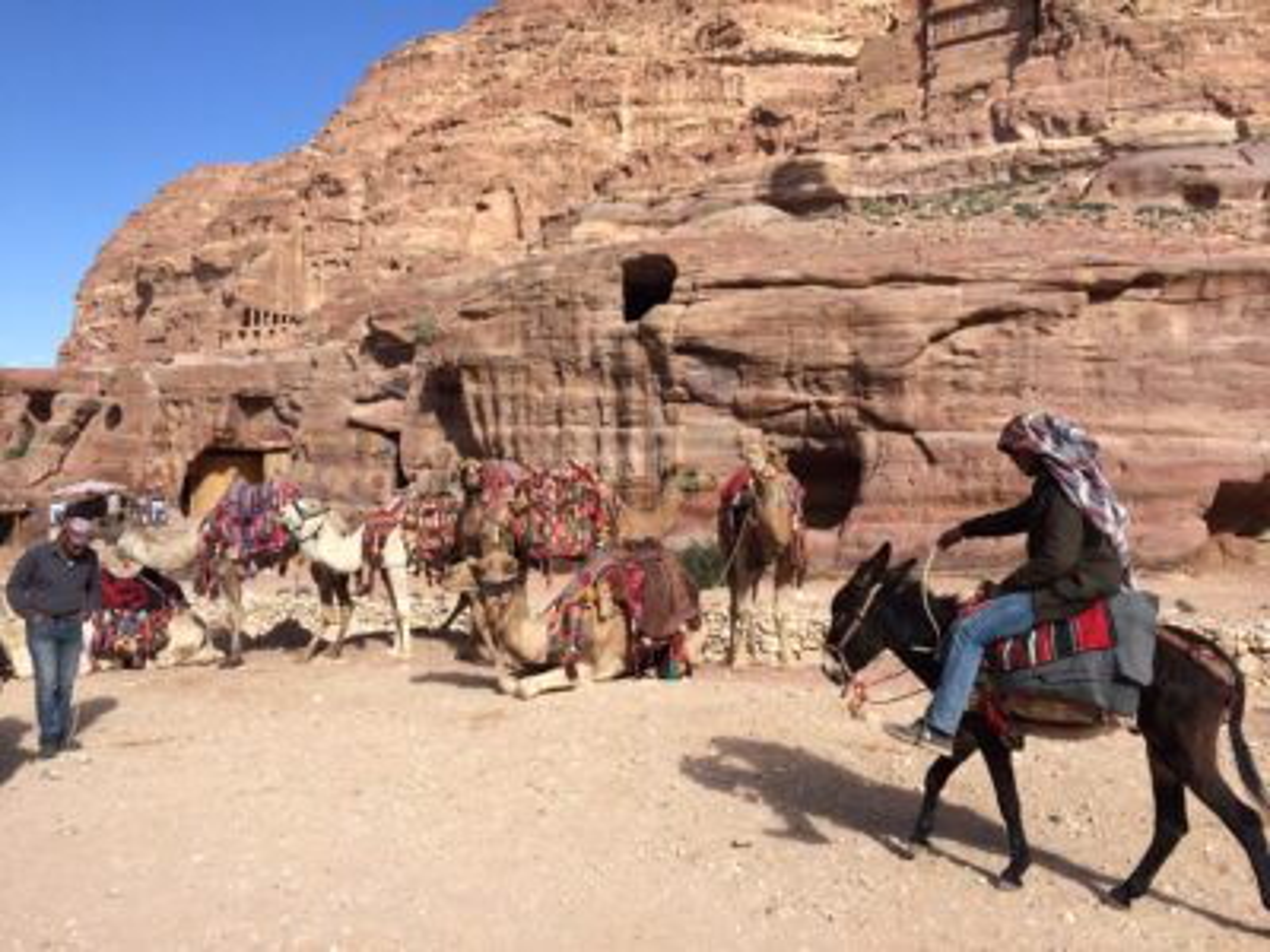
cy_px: 476
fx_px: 1101
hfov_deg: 60.0
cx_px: 635
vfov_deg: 46.8
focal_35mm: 30
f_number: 2.2
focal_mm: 4.12
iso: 32
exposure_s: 1/1866
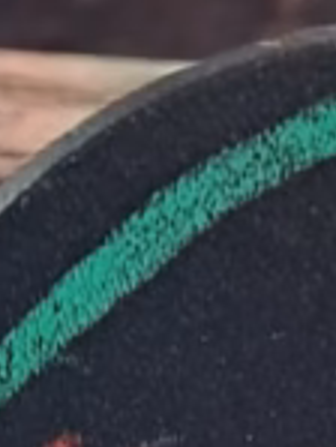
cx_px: 816
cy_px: 57
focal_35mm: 185
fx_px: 2391
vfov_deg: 10.6
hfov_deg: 7.5
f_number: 1.8
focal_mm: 4
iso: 400
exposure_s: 1/50
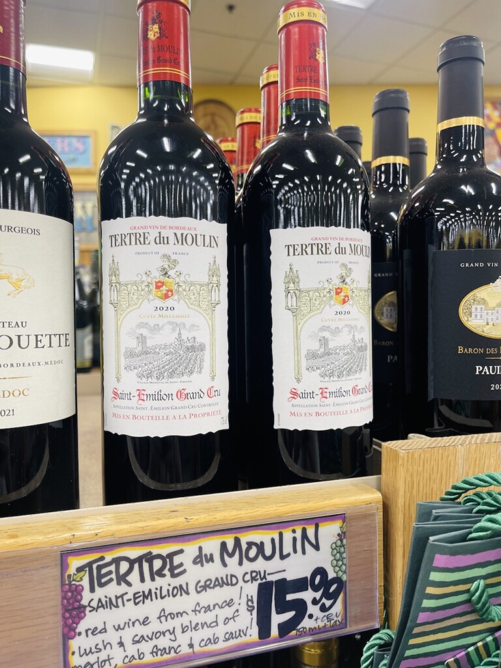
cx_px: 250
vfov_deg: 69.4
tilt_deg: -2.8
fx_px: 482
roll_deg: -0.3
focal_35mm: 25
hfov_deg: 54.9
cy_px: 334
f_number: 1.6
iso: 100
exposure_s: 1/100
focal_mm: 5.1
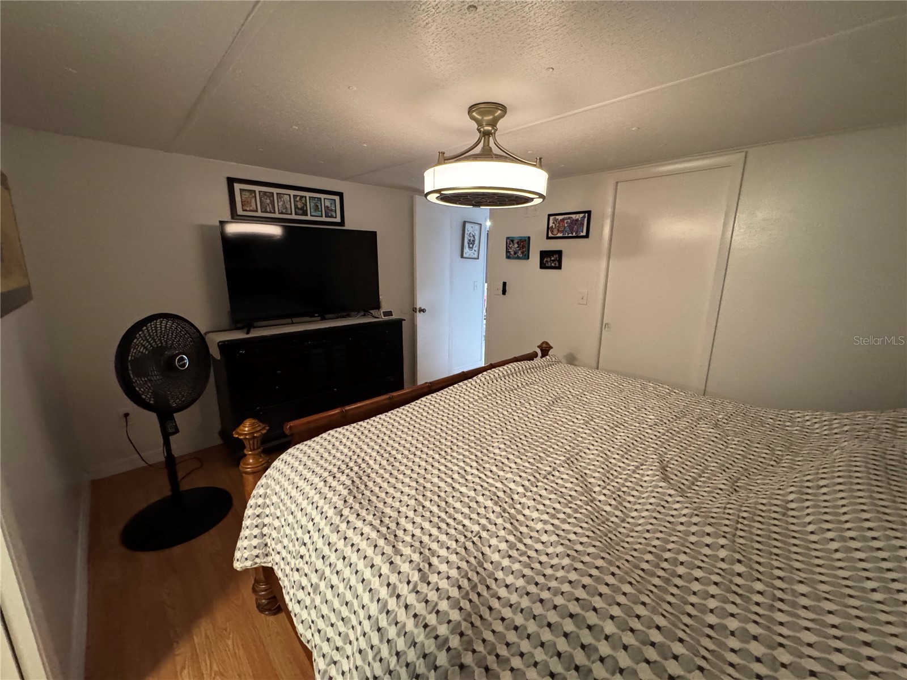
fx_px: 367
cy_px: 340
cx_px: 454
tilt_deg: -13.2
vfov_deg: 85.7
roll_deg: -1.7
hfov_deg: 102.1
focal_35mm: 14
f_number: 2.2
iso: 1000
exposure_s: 1/60
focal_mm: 2.22
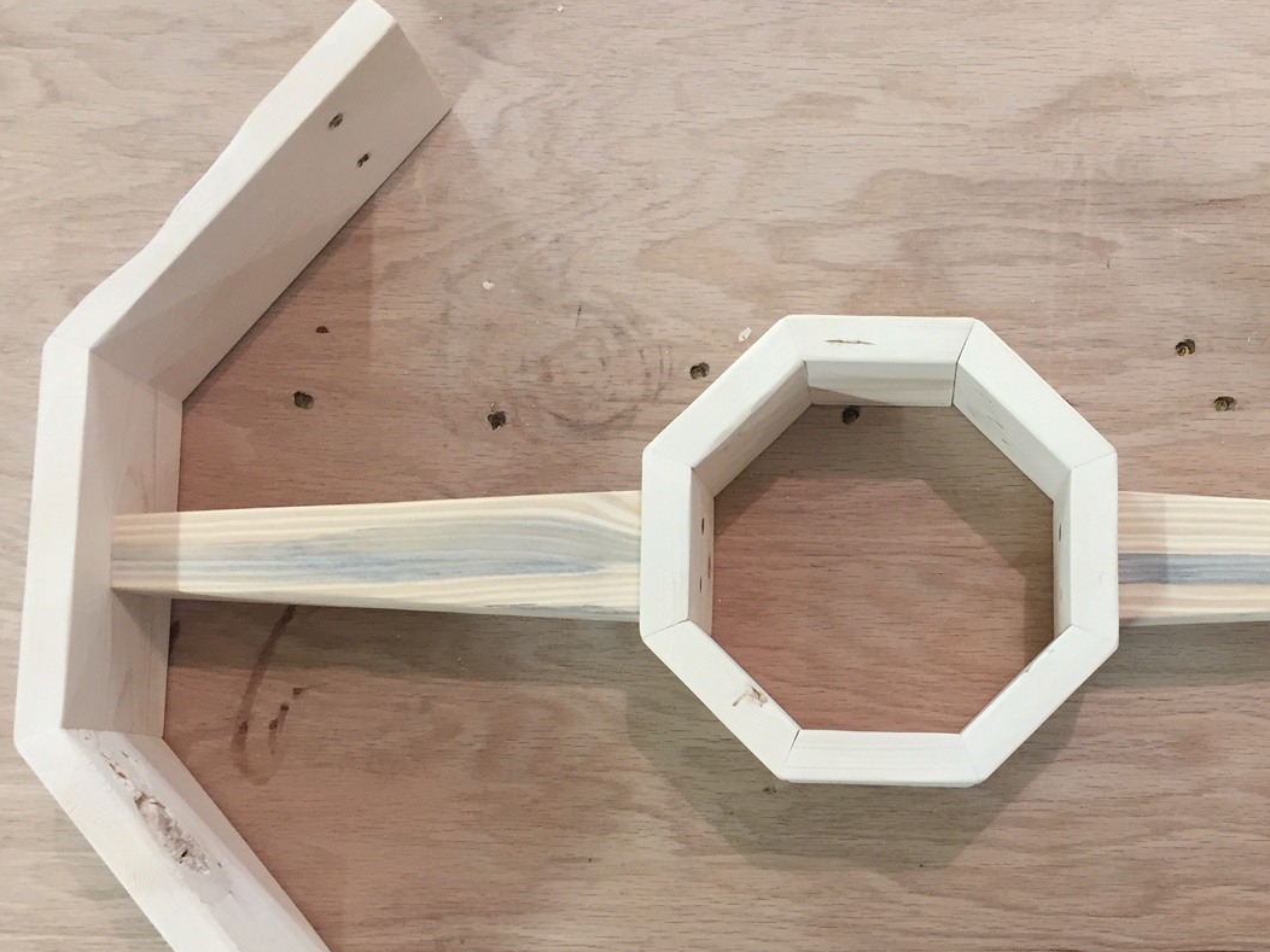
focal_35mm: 45
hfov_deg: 41.2
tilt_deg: -83.3
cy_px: 562
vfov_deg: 32.1
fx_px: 1651
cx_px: 905
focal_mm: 4.15
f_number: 2.2
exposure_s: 1/30
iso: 80
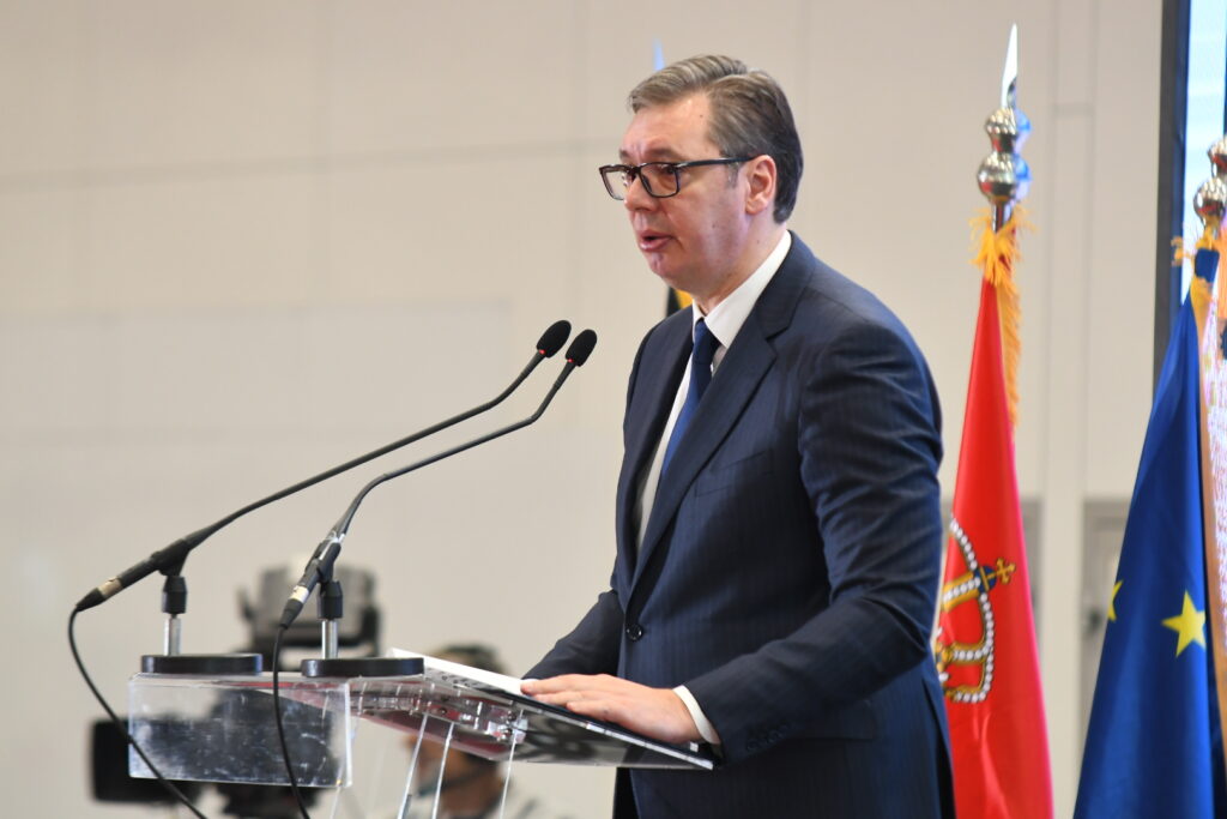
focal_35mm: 300
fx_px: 10226
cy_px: 410
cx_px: 614
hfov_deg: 6.9
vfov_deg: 4.6
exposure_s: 1/160
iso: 1000
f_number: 4
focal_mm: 200
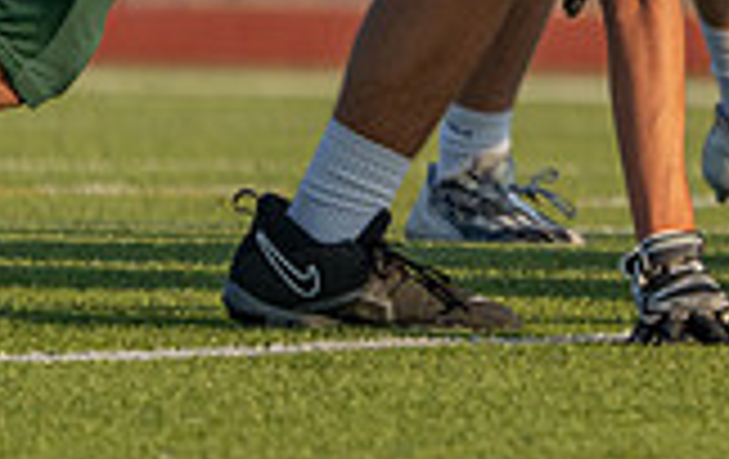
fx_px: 29047
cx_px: 1407
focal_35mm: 1459
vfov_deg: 0.9
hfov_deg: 1.4
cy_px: -201
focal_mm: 370
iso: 400
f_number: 5.6
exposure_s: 1/1250
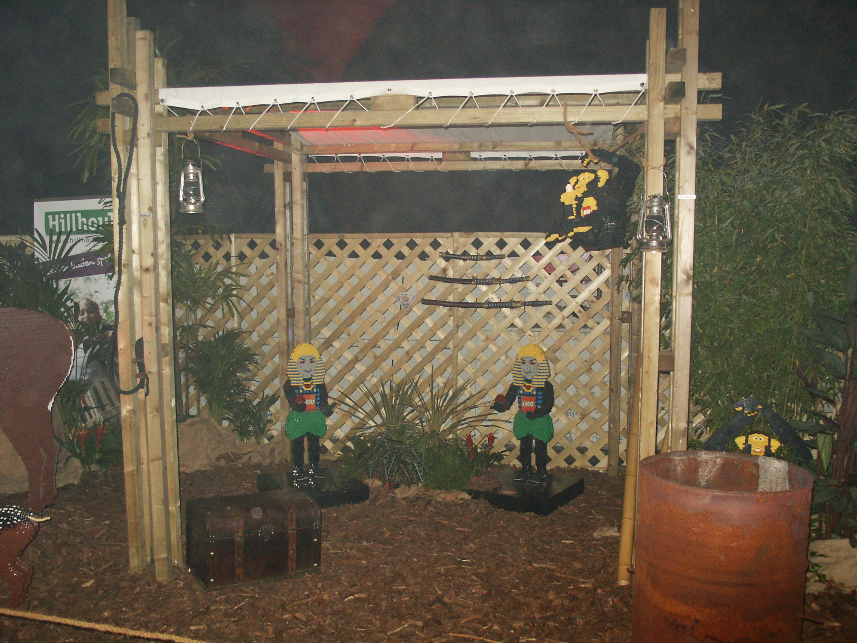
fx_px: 867
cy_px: 322
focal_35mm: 35
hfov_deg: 52.6
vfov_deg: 40.7
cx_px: 428
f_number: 3
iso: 200
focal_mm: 7.18
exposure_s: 1/45
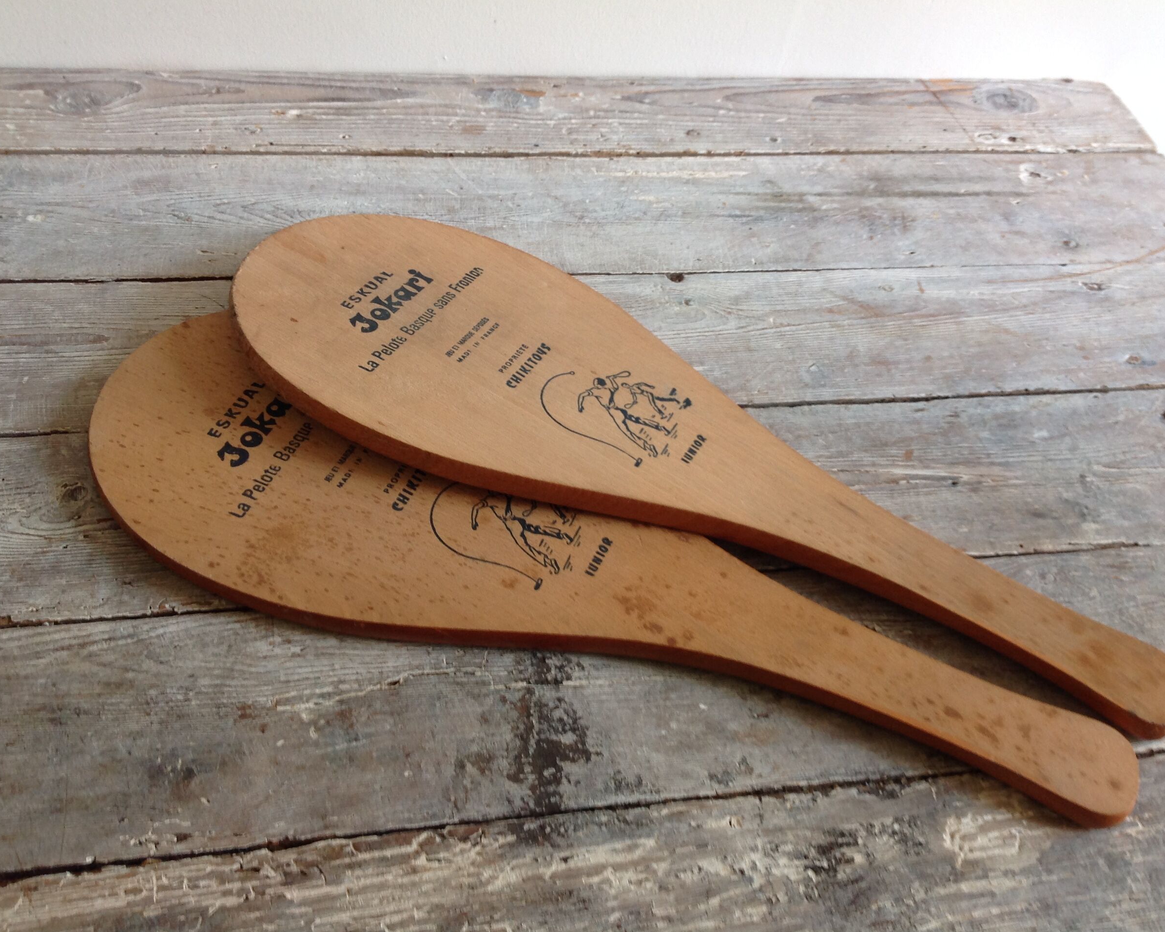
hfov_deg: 49.1
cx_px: 605
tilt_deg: -50.4
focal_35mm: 37
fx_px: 1276
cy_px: 462
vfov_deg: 40.1
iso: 50
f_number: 2.4
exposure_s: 1/15
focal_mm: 4.28
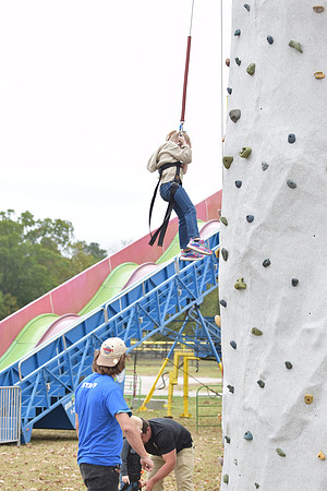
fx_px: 1676
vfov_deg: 16.7
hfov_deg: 11.1
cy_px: 246
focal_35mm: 123
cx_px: 164
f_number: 3.5
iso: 200
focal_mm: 82
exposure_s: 1/400
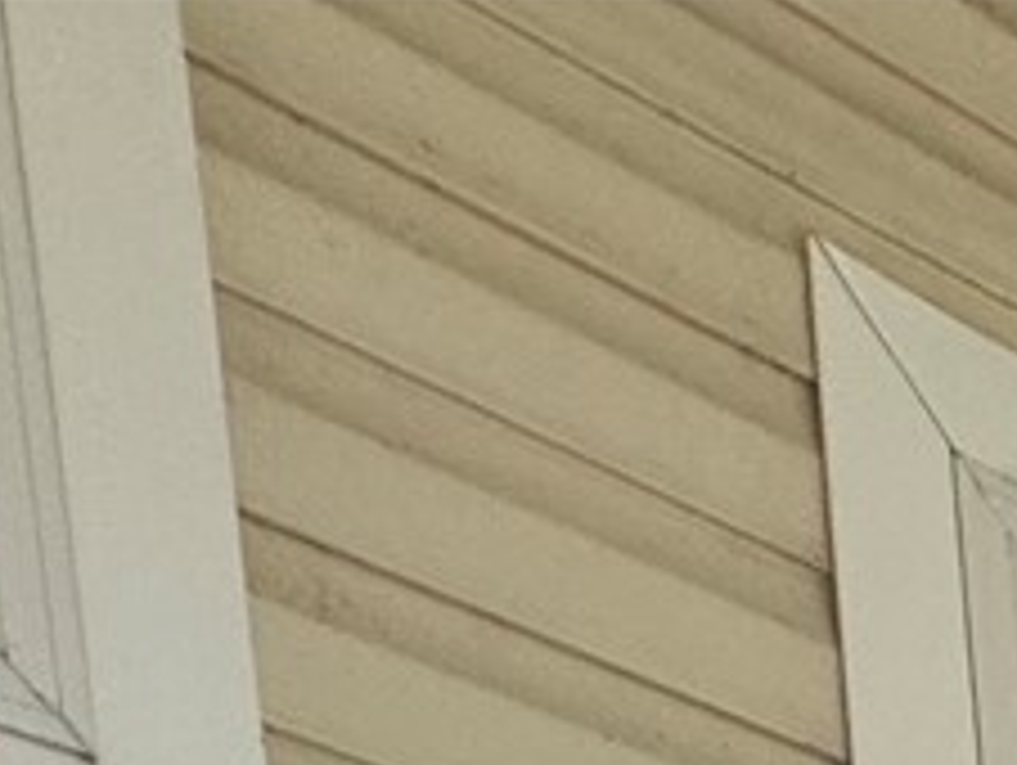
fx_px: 2912
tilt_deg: -9.1
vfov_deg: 9.3
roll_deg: +0.5
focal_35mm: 99
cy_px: 2691
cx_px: 2313
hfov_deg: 14.5
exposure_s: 1/2674
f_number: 2.2
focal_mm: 2.22
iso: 40
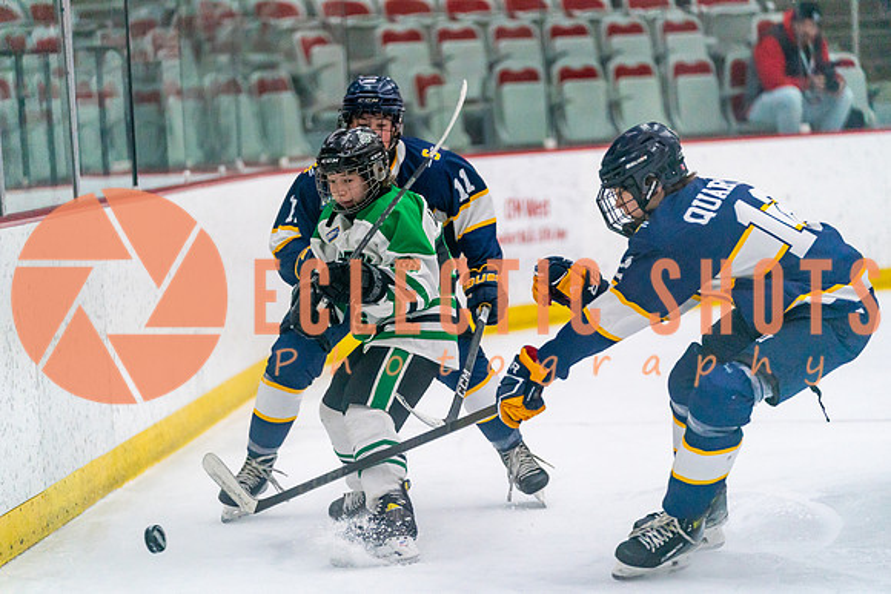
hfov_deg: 13.3
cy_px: 297
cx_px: 446
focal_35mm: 154
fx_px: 3812
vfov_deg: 8.9
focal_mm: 154
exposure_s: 1/1600
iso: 4000
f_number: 2.8
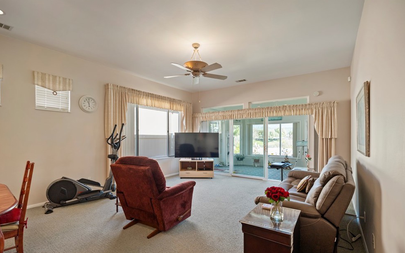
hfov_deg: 94.4
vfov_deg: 67.9
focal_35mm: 17
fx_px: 188
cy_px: 139
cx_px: 202
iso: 100
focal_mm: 16
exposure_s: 1/50
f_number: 4
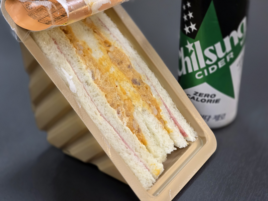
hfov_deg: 28.2
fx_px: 534
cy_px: 100
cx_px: 134
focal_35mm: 69
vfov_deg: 21.3
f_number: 2.4
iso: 250
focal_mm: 7.9
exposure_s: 1/120
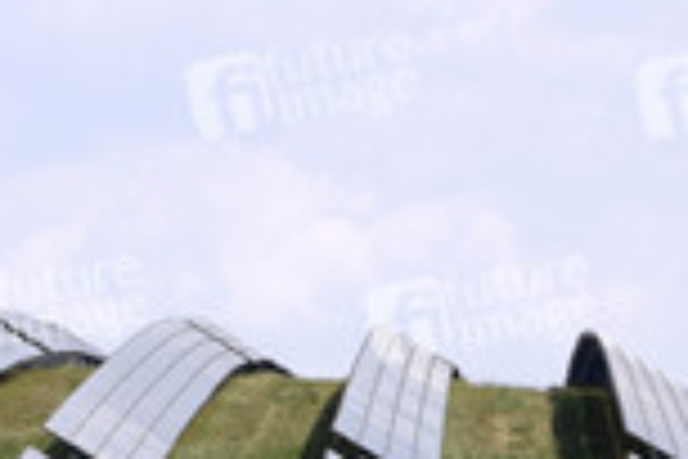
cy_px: 648
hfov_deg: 3.7
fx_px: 10701
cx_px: -90
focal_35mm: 560
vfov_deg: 2.5
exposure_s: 1/640
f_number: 18
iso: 1000
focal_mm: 190
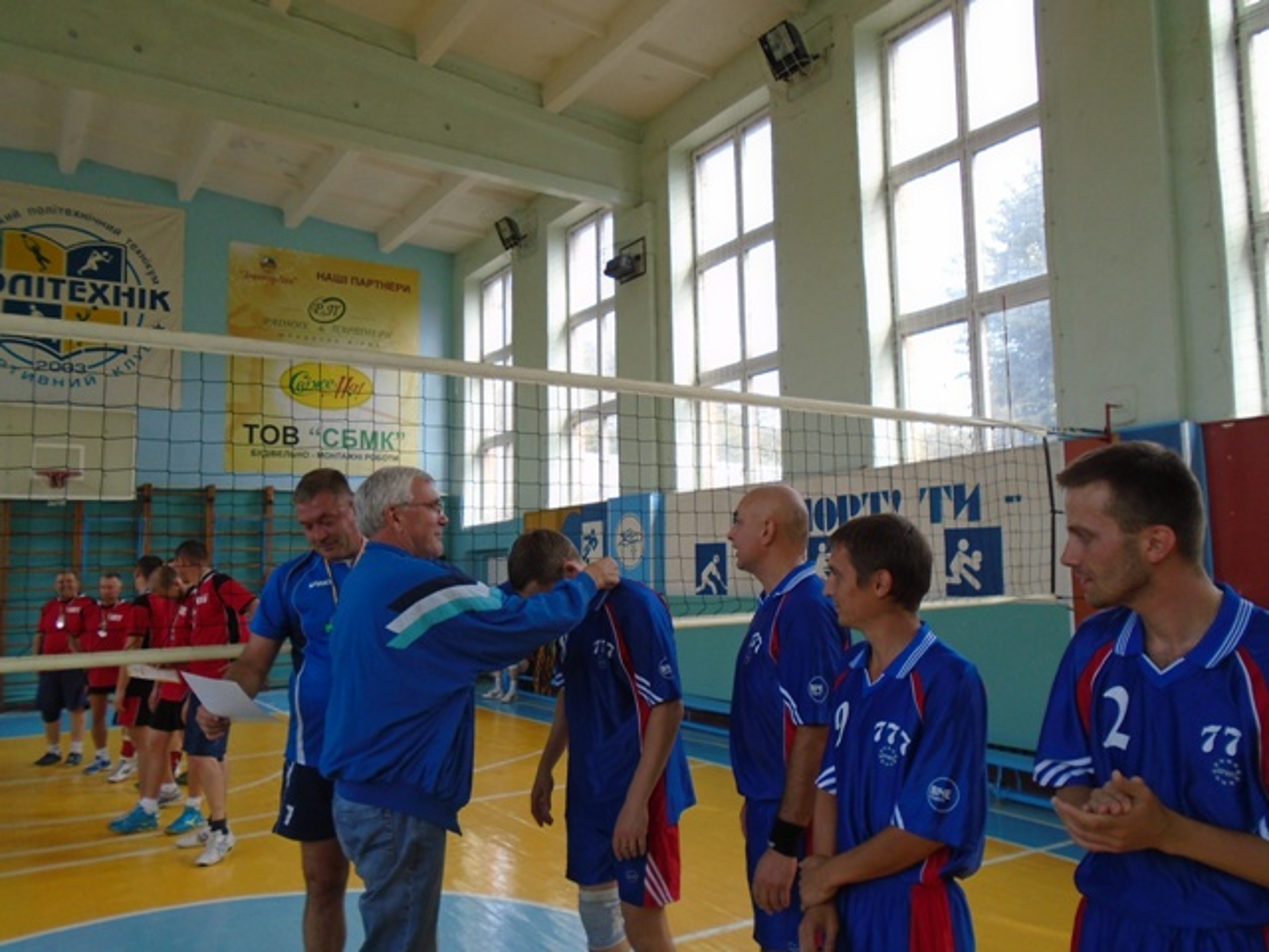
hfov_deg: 67.3
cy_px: 476
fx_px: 953
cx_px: 634
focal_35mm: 26
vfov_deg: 53.1
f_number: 3.2
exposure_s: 1/100
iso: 100
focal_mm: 4.6
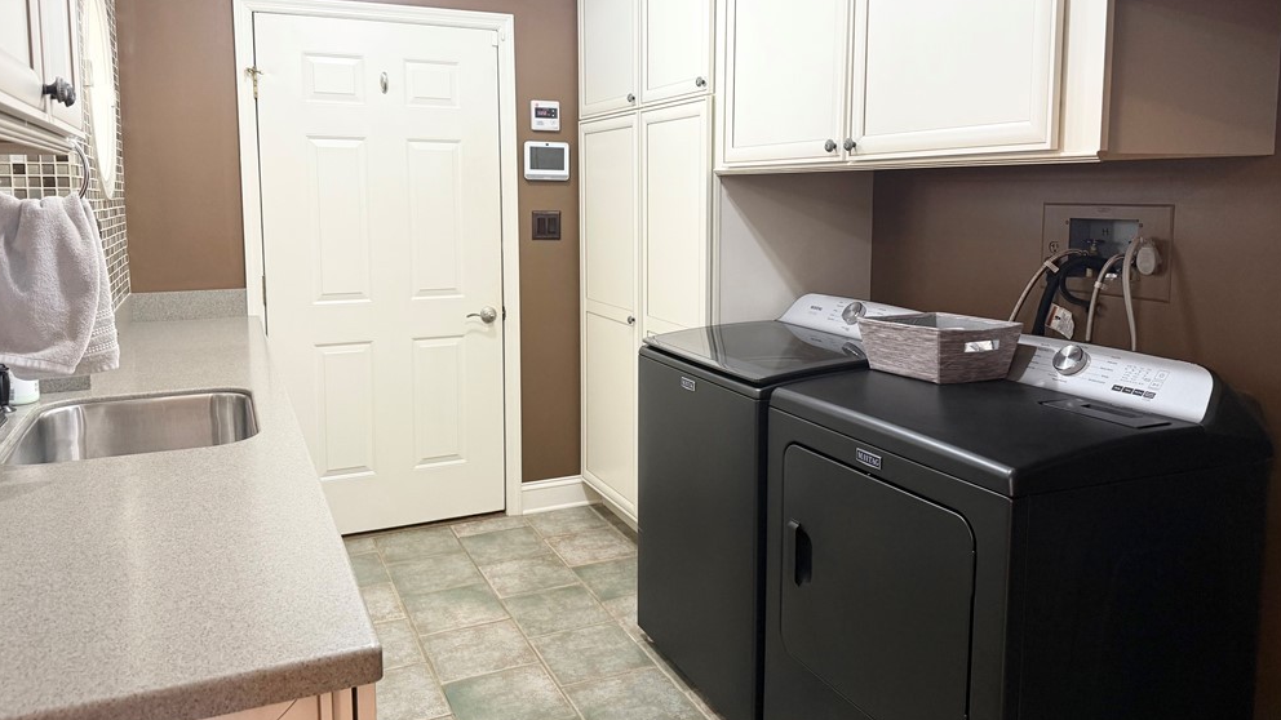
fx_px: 917
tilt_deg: -5.3
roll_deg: +0.0
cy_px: 280
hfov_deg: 69.9
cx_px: 626
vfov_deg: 42.6
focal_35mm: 27
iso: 160
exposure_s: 1/60
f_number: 1.78
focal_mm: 6.76
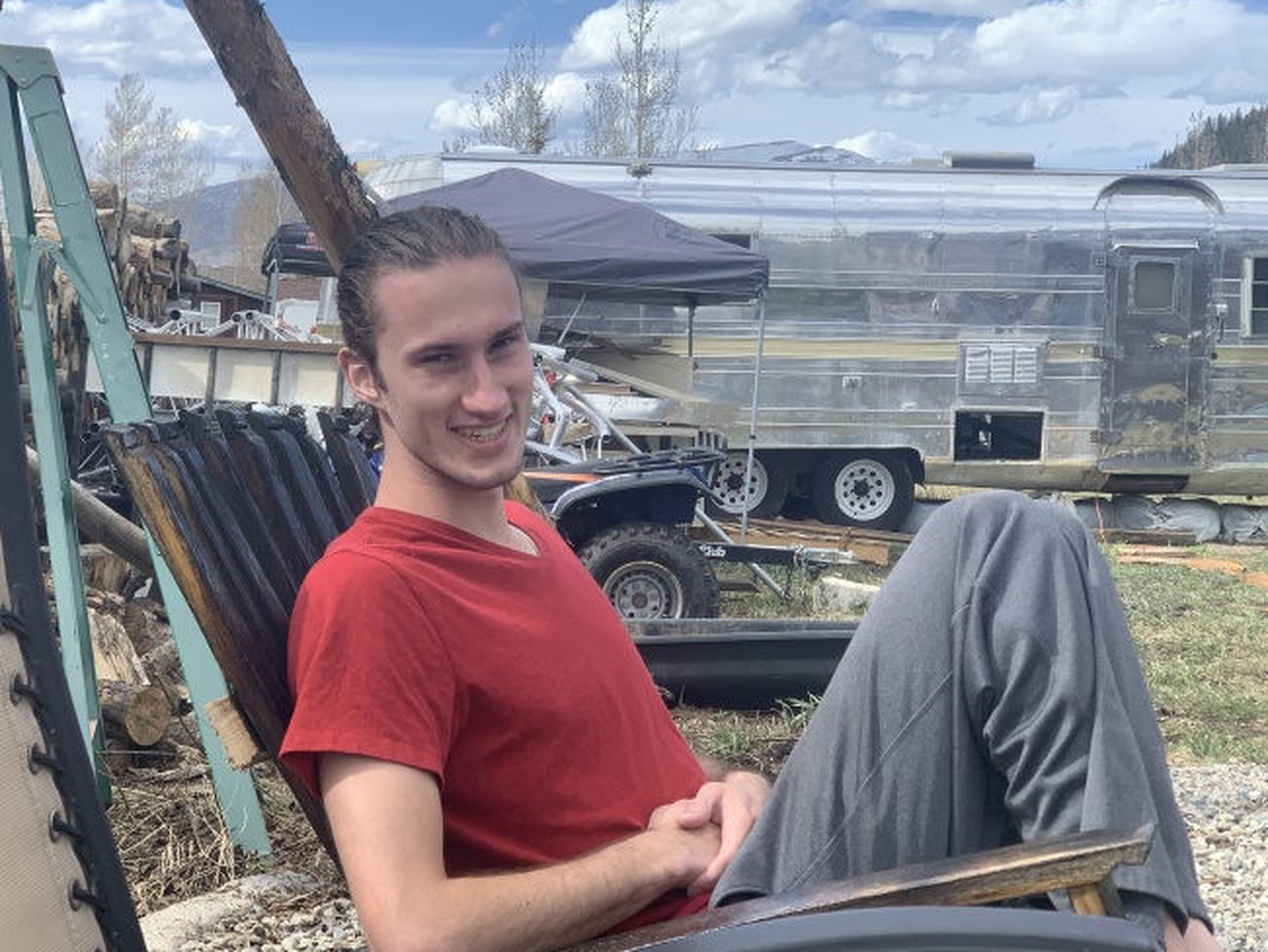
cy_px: 486
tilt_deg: -3.5
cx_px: 546
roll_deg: -1.7
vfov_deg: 22.9
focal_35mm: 64
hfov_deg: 30.2
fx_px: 2345
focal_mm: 6
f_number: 2.4
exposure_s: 1/500
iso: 16
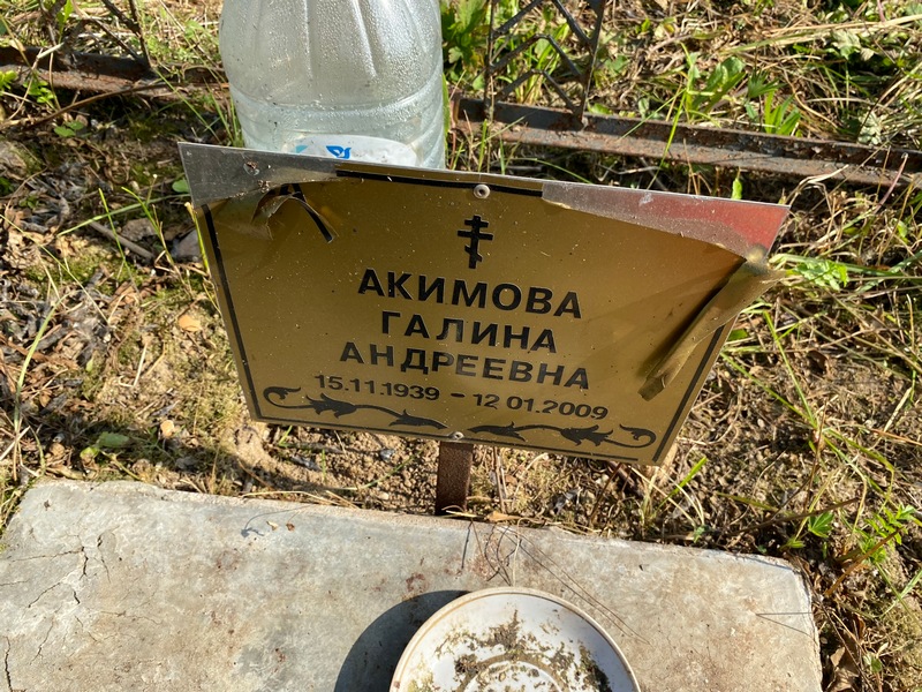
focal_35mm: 26
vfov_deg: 53.1
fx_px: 693
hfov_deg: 67.3
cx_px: 461
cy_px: 346
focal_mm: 4.25
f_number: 1.8
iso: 32
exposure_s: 1/1300
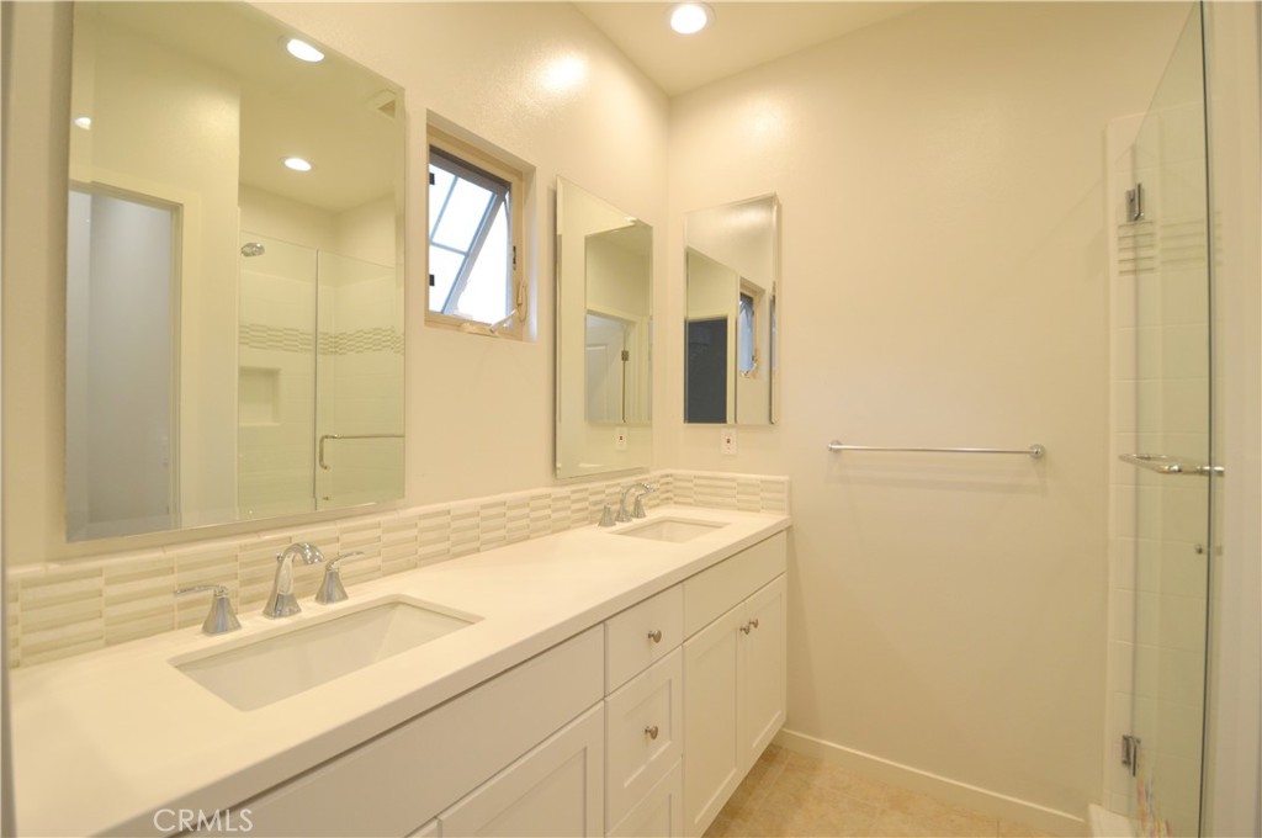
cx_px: 631
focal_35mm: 15
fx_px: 525
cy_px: 419
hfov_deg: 100.5
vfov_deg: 77.2
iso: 400
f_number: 4.5
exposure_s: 1/80
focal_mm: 10
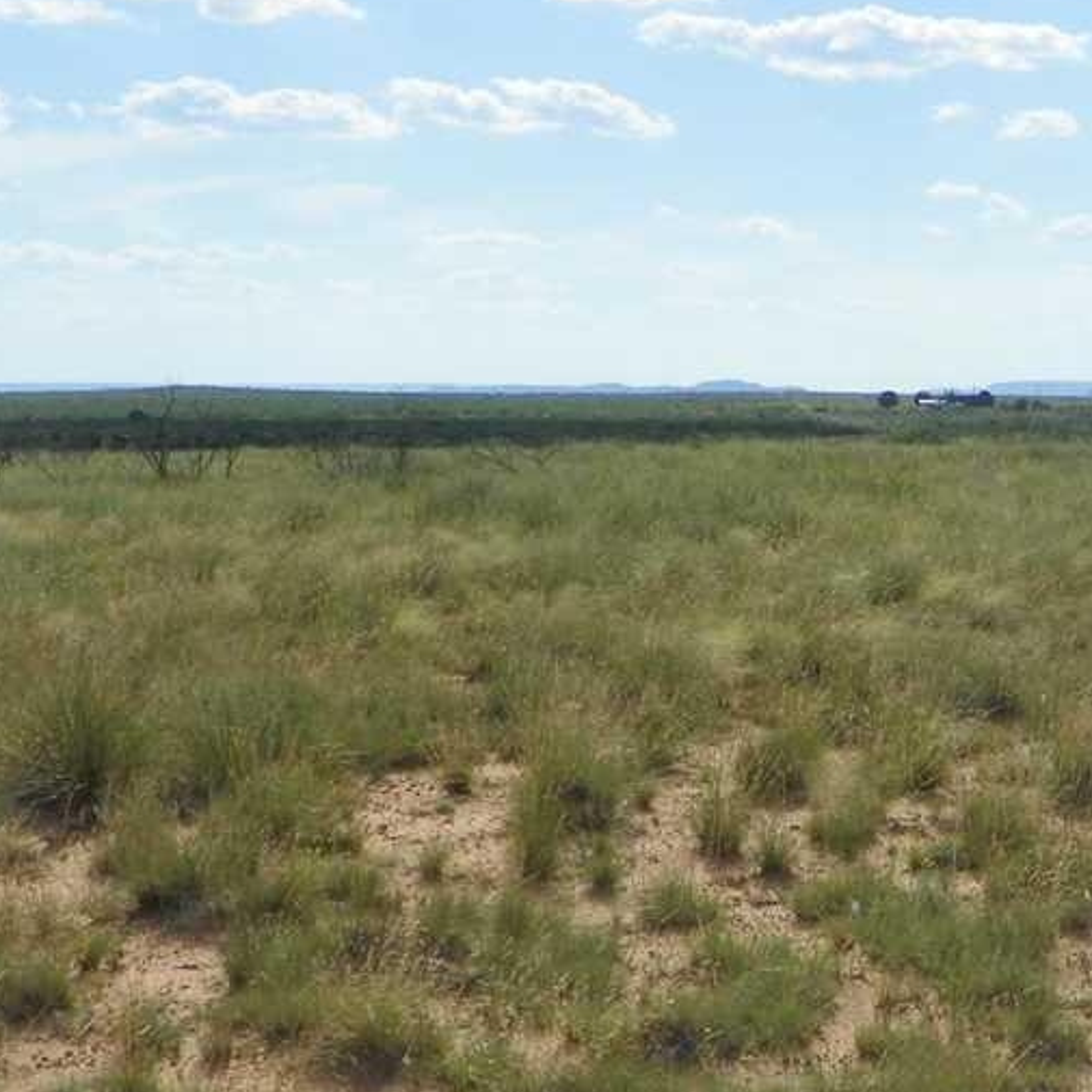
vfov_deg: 22.6
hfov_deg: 22.0
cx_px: 1056
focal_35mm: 76
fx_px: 2712
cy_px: 763
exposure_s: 1/640
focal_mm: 6.1
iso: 64
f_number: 6.3
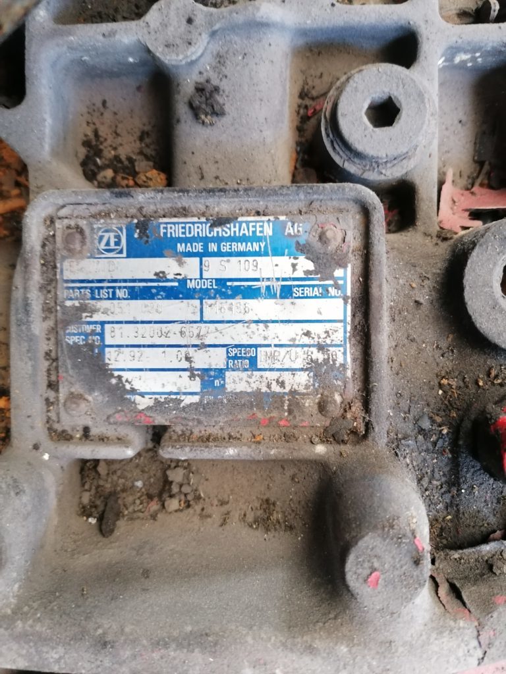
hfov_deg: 51.4
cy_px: 337
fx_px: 526
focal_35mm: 27
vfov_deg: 65.3
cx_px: 253
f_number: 1.8
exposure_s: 1/20
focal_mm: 4.75
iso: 640
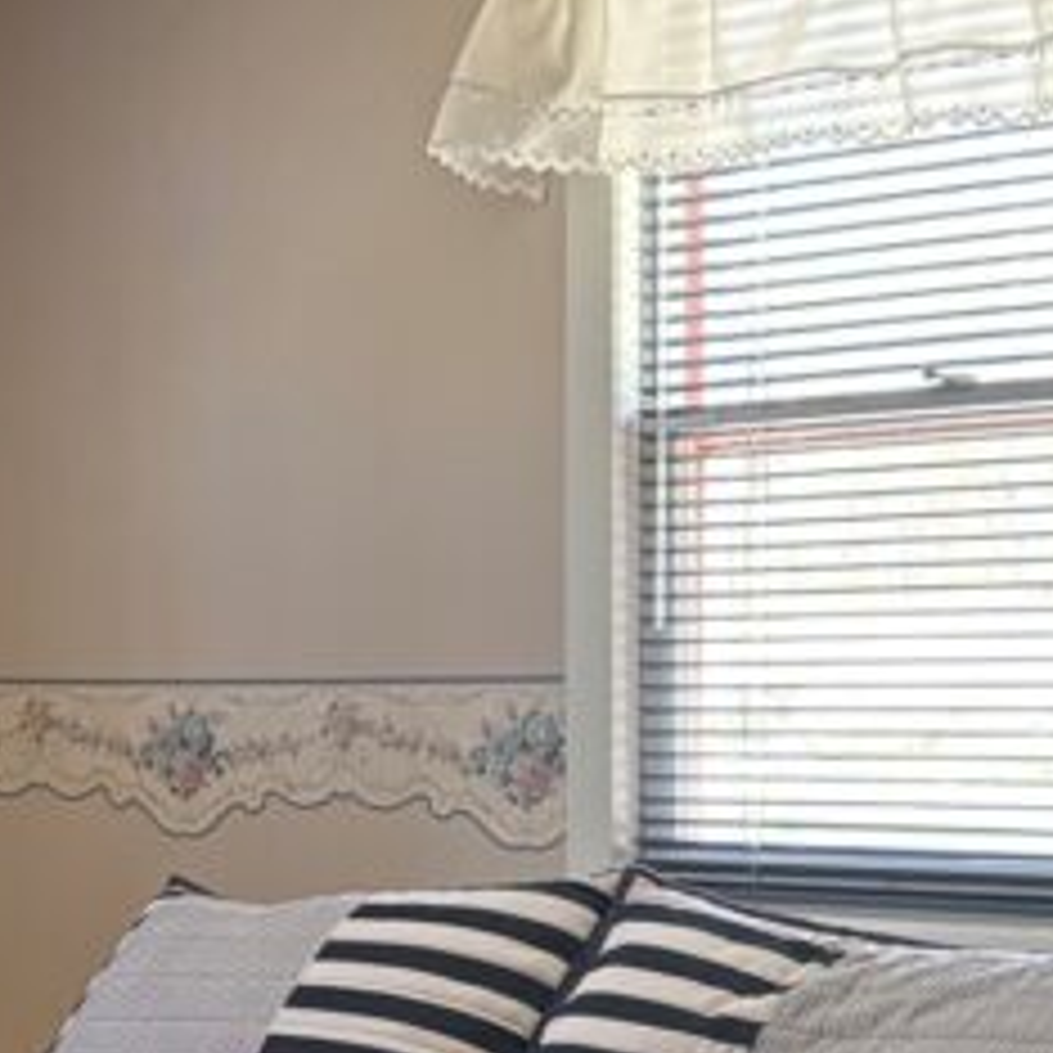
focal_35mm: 105
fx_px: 3614
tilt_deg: -5.4
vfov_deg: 16.3
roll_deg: +0.3
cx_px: 182
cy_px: 1004
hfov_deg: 16.4
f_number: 1.6
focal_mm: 5.96
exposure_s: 1/60
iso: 250
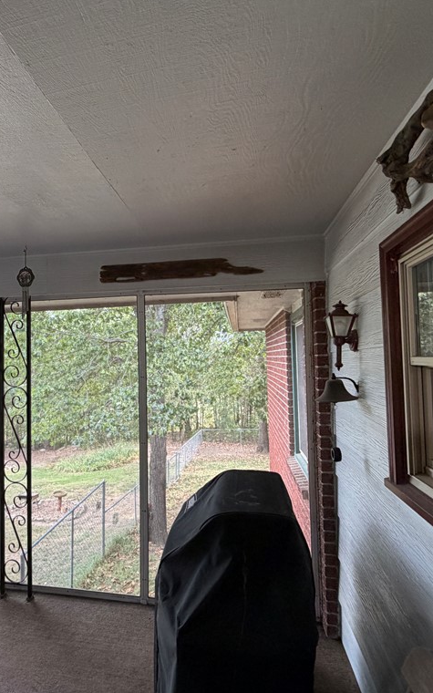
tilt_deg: +1.8
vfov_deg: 85.1
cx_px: 163
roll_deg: +2.8
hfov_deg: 58.9
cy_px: 344
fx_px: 378
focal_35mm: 20
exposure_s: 1/120
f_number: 2.2
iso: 200
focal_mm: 2.22
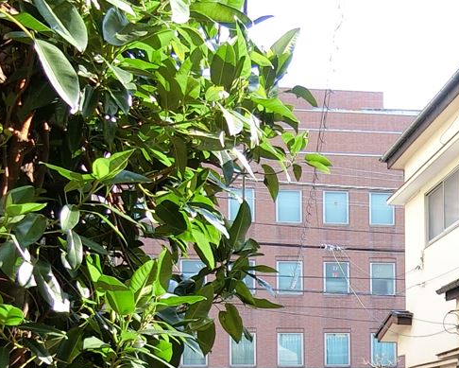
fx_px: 829
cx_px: 448
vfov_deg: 23.3
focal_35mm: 61
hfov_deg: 29.2
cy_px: 416
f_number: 2.7
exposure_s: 1/250
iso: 80
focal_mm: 4.06
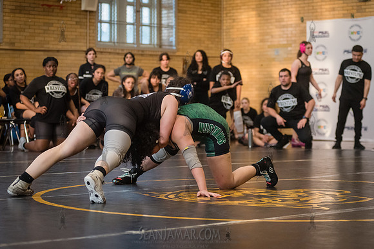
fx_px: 958
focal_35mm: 92
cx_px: 187
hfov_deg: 22.1
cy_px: 124
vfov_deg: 14.8
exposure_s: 1/400
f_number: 3.5
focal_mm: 86
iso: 5000
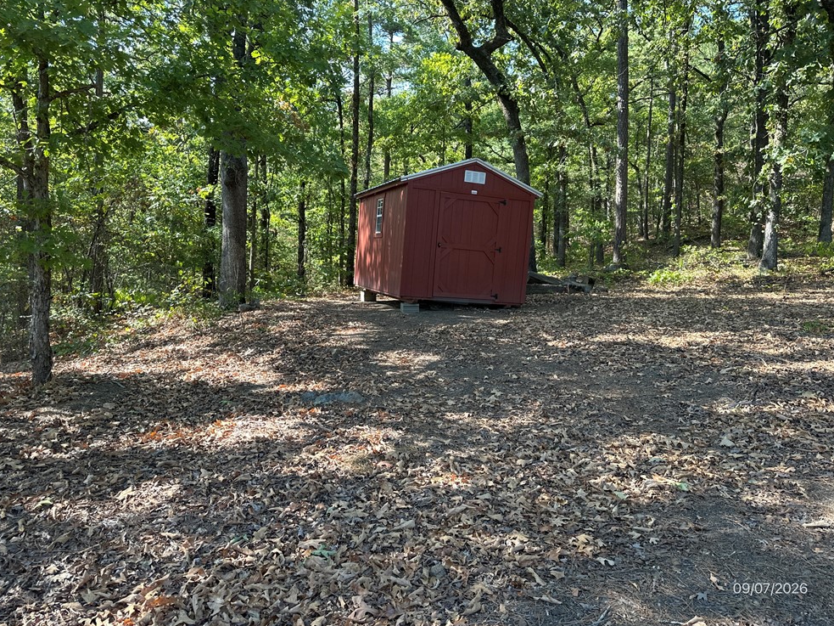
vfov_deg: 54.9
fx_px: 602
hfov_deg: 69.4
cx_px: 409
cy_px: 303
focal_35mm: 25
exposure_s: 1/261
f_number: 1.78
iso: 80
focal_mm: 6.86
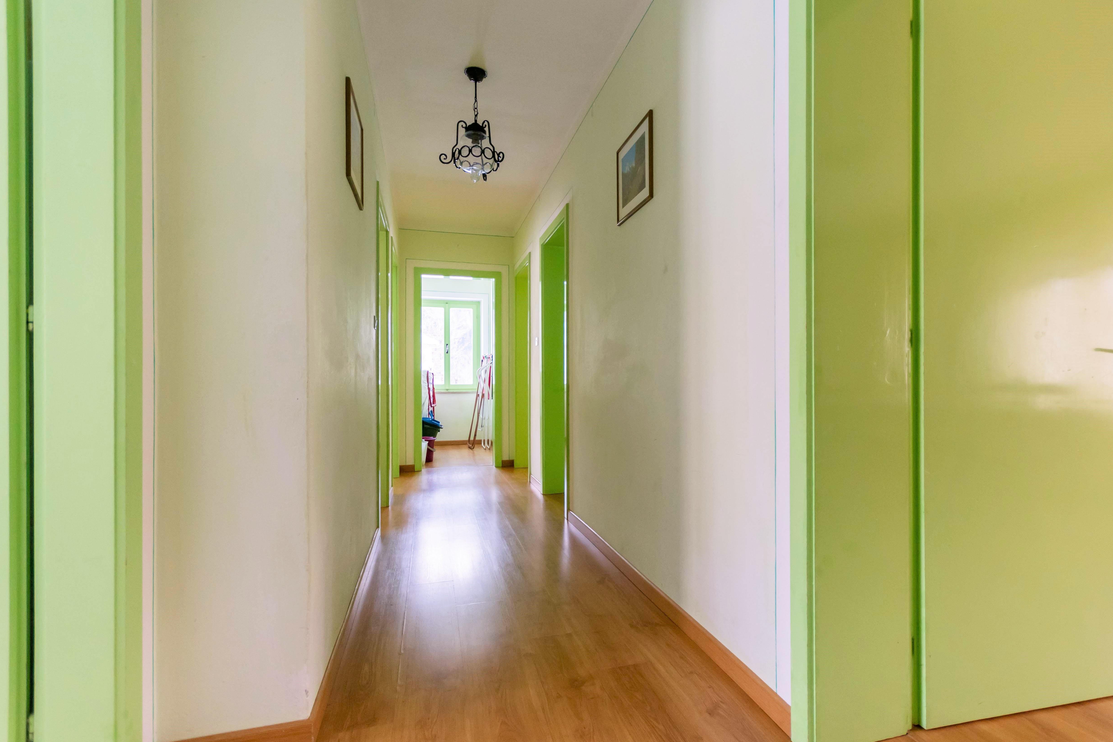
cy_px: 373
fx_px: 526
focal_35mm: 17
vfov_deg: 70.4
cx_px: 611
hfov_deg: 93.0
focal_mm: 10
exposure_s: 1/80
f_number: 4
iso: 800
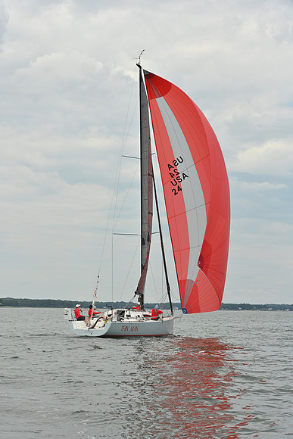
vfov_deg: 25.4
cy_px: 220
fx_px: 976
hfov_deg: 17.1
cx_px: 146
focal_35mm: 80
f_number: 8
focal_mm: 80
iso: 320
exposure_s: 1/1250
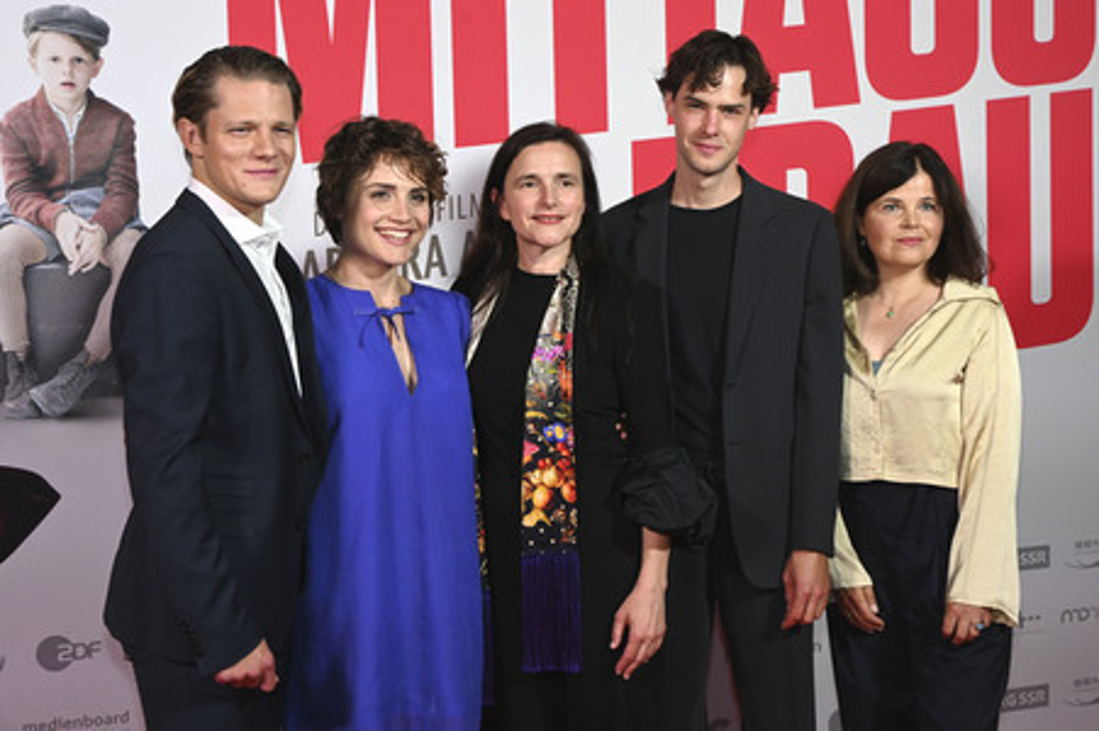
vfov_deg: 28.0
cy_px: 366
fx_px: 1464
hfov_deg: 41.1
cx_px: 550
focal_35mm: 48
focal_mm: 48
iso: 2000
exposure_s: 1/200
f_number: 7.1
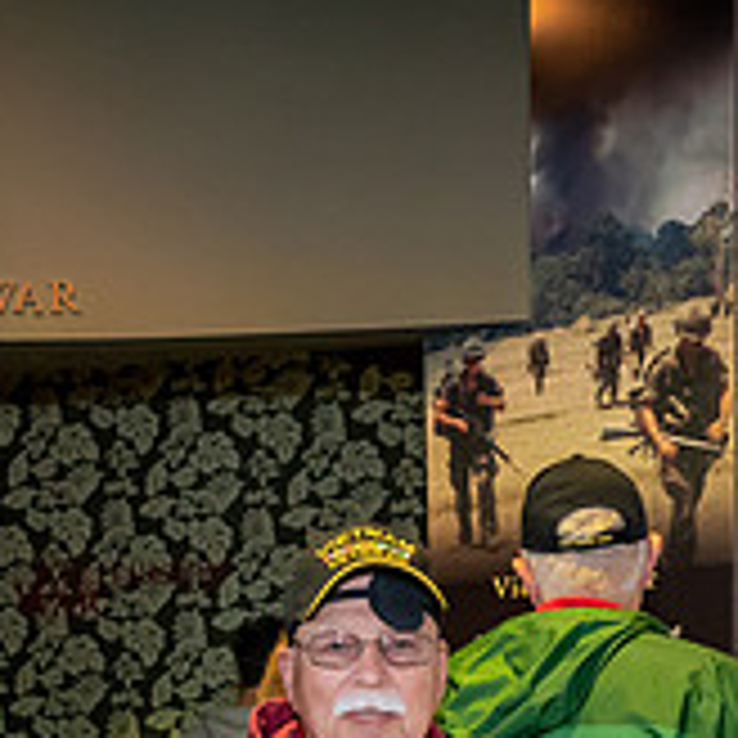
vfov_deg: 22.3
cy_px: 860
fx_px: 1737
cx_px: 158
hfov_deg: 23.7
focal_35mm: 72
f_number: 5.6
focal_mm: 24
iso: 9000
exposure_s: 1/50
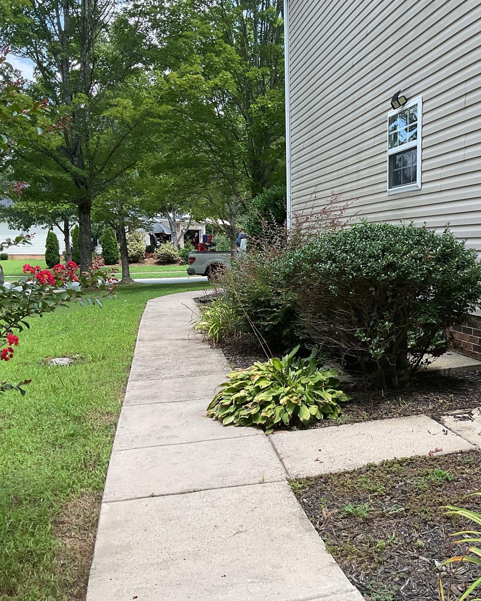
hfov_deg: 38.5
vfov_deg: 47.9
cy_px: 300
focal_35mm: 38
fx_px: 676
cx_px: 337
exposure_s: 1/406
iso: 16
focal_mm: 3
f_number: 1.8
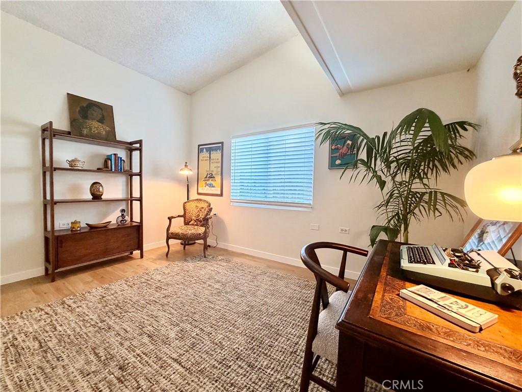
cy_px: 196
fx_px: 211
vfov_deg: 85.7
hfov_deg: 102.1
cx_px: 261
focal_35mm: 14
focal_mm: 2.22
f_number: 2.2
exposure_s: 1/60
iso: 250
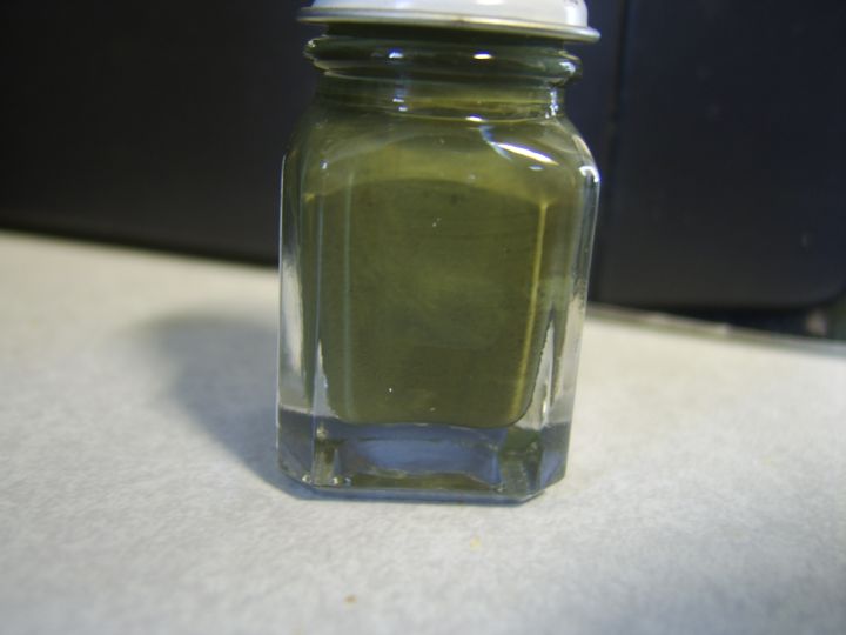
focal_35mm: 31
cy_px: 318
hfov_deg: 58.4
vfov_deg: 45.4
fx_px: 758
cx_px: 423
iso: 71
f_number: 2.7
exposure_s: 1/2
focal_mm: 8.13
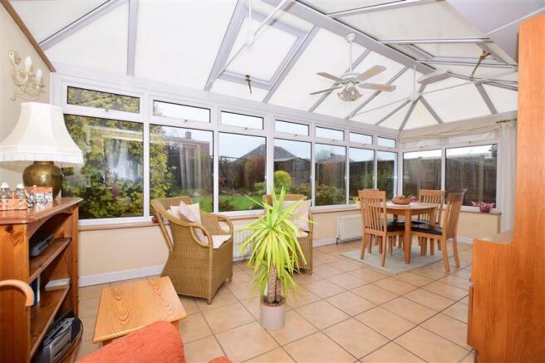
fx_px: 227
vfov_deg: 77.3
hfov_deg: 100.4
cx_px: 272
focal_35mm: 15
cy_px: 182
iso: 400
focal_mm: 10
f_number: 5.6
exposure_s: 1/80
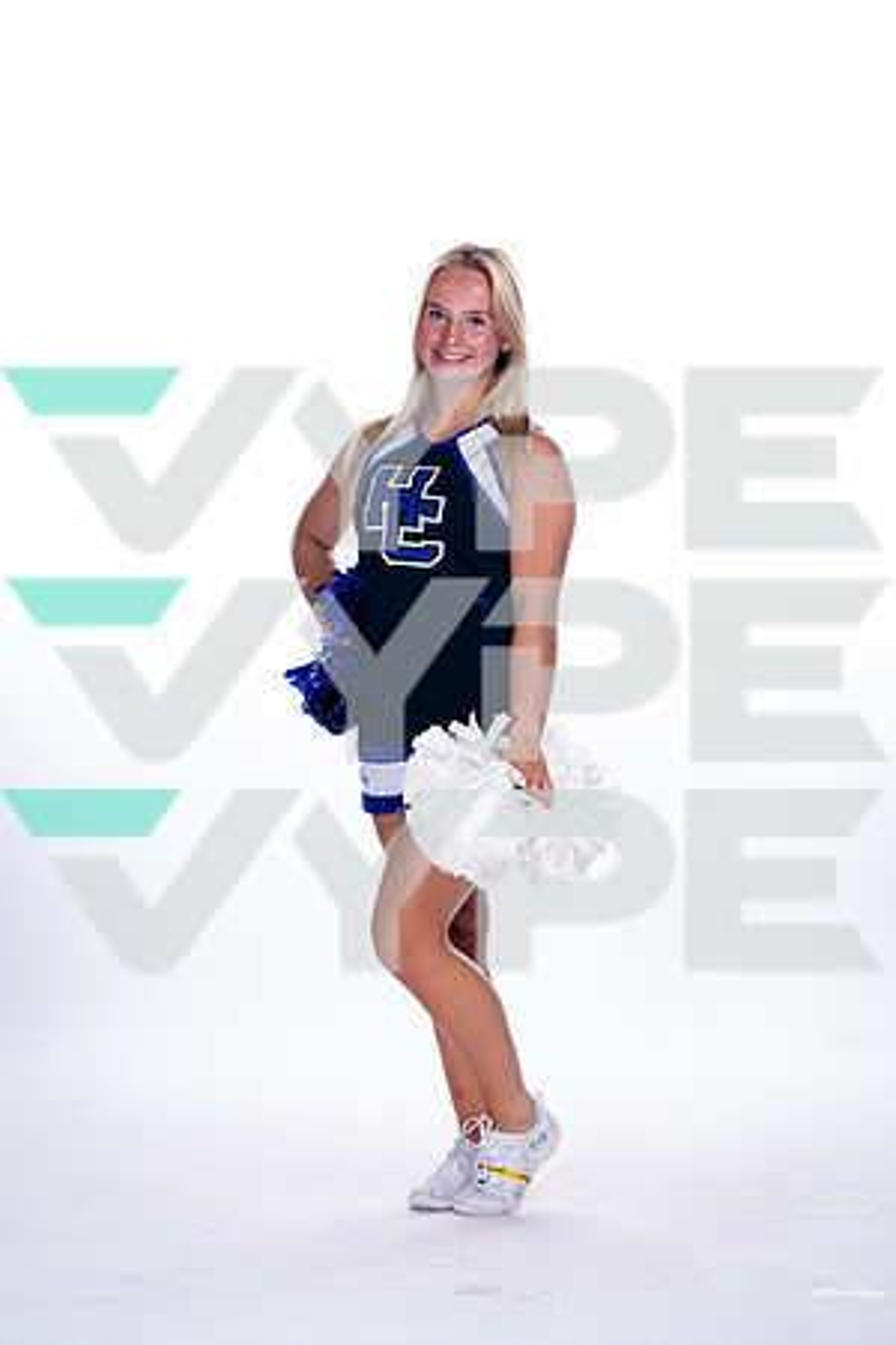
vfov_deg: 17.8
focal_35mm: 115
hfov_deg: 11.9
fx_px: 4293
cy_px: 672
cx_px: 448
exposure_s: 1/250
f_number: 5.6
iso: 800
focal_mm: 115
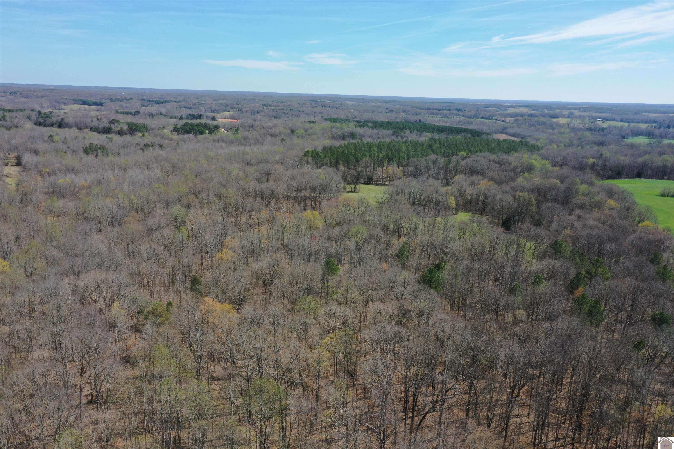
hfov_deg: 65.5
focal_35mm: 28
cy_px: 224
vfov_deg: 46.4
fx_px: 524
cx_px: 337
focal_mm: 10.26
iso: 100
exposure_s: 1/120
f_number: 10
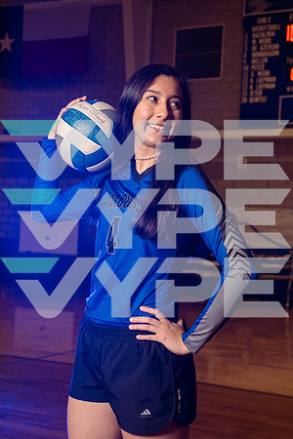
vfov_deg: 31.4
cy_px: 220
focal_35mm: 64
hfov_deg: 21.2
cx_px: 146
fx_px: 781
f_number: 8
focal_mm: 64
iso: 250
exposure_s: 1/200
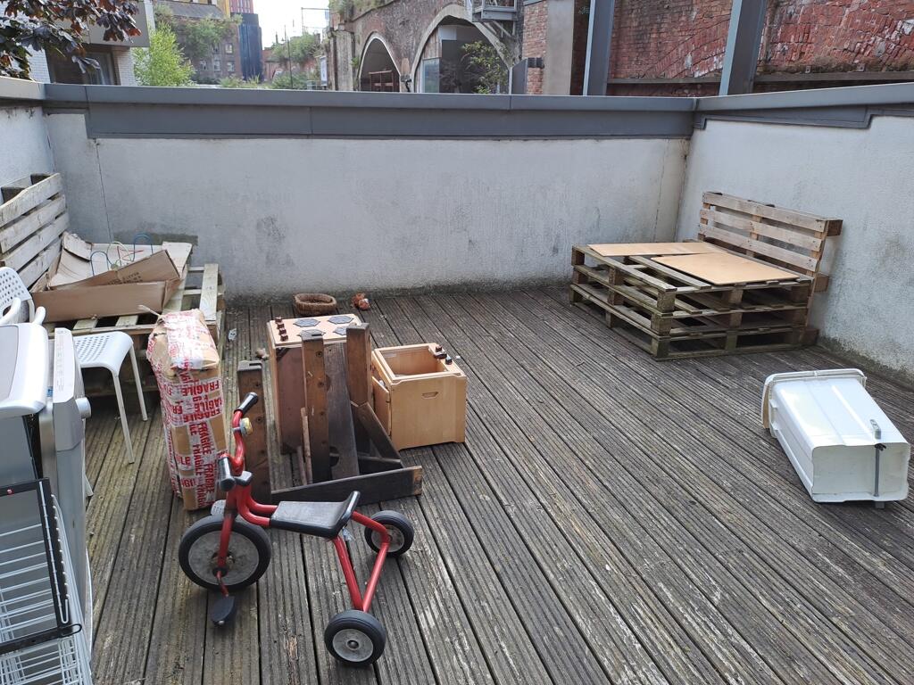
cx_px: 457
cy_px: 342
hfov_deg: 69.4
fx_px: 660
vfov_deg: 54.9
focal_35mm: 25
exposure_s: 1/172
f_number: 1.8
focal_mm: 4.65
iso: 32
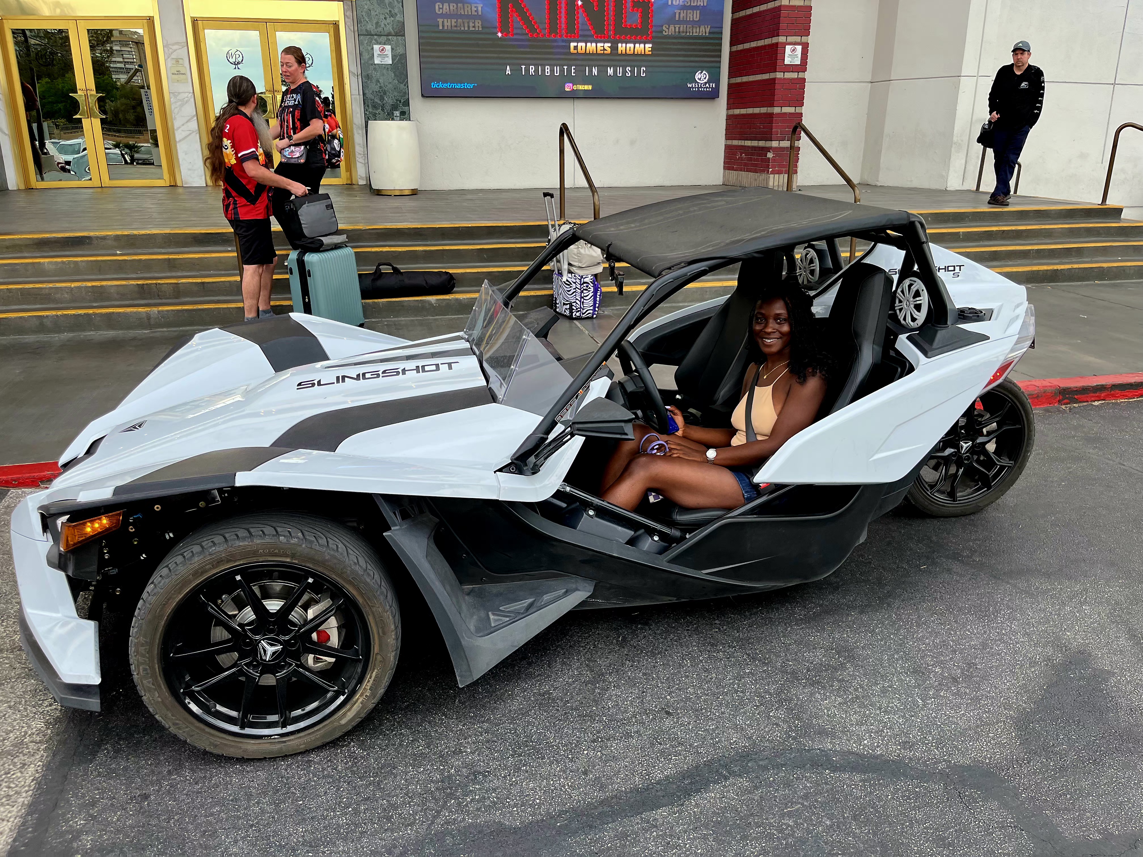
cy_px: 428
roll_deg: -0.3
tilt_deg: -18.9
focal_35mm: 26
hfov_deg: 67.3
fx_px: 859
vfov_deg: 53.1
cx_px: 572
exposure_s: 1/303
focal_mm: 5.1
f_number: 1.6
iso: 50
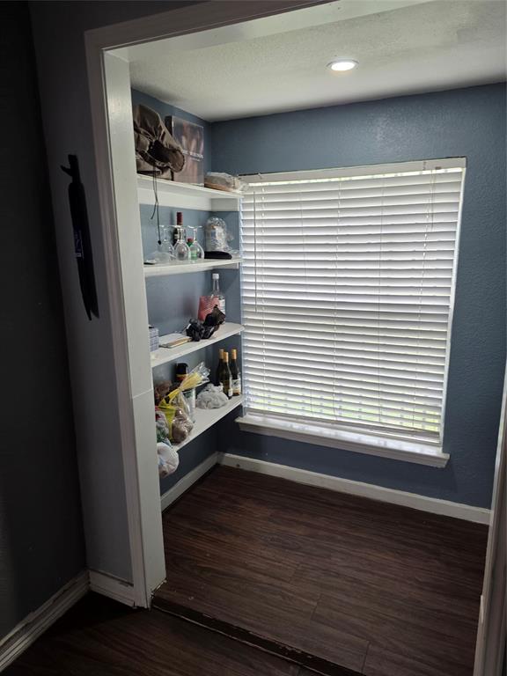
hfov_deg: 58.9
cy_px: 338
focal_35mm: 23
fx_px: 449
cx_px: 254
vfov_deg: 73.9
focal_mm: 6.25
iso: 125
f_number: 1.7
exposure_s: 1/120
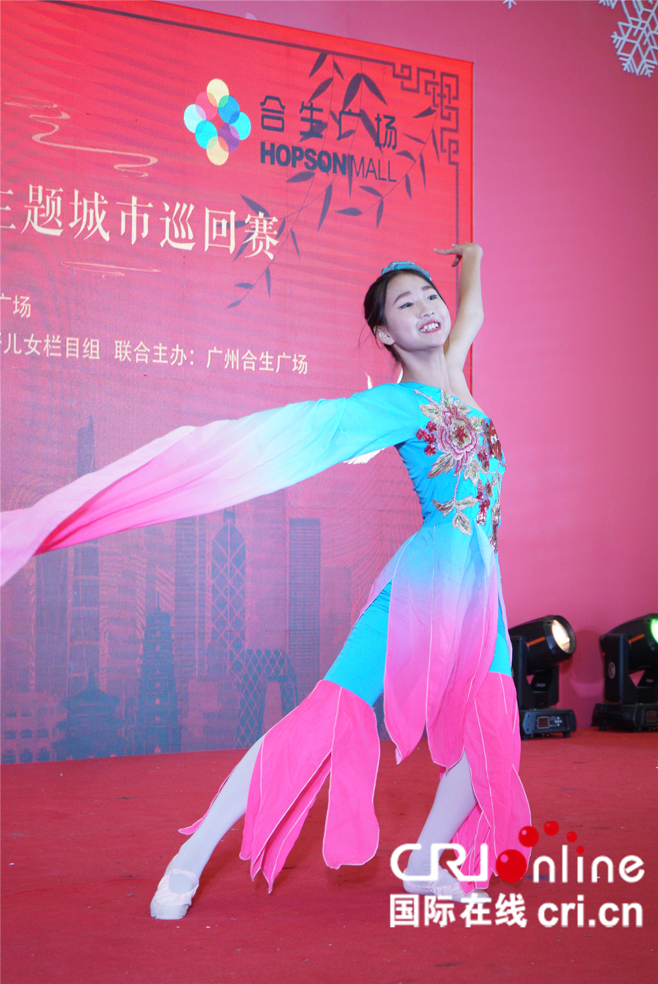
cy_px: 492
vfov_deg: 28.8
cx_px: 329
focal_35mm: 70
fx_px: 1916
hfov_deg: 19.5
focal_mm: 70
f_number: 6.3
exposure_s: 1/250
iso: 2500
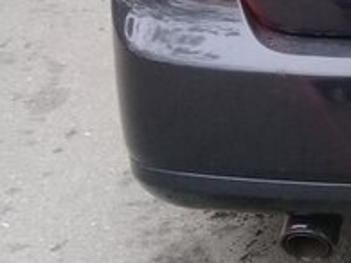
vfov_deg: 13.4
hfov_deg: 16.8
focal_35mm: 105
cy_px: -107
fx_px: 1064
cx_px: 547
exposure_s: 1/50
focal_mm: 3.3
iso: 64
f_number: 2.2
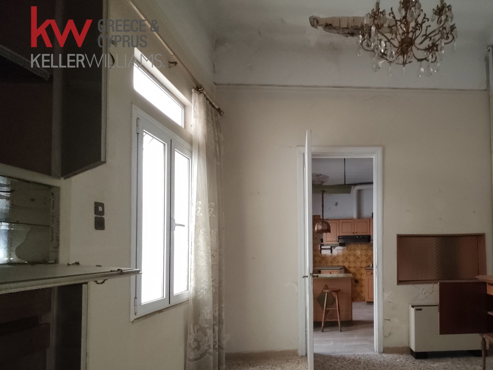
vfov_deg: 60.2
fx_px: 313
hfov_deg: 72.7
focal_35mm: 22
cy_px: 235
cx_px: 350
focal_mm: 1.67
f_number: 2.2
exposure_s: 1/20
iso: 500
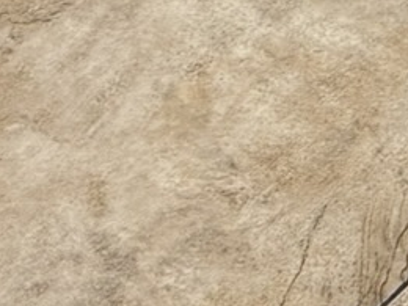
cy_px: 22
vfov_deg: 7.8
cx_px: 1128
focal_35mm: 189
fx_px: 2228
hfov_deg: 8.9
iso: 125
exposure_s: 1/60
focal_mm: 6.76
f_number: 1.78
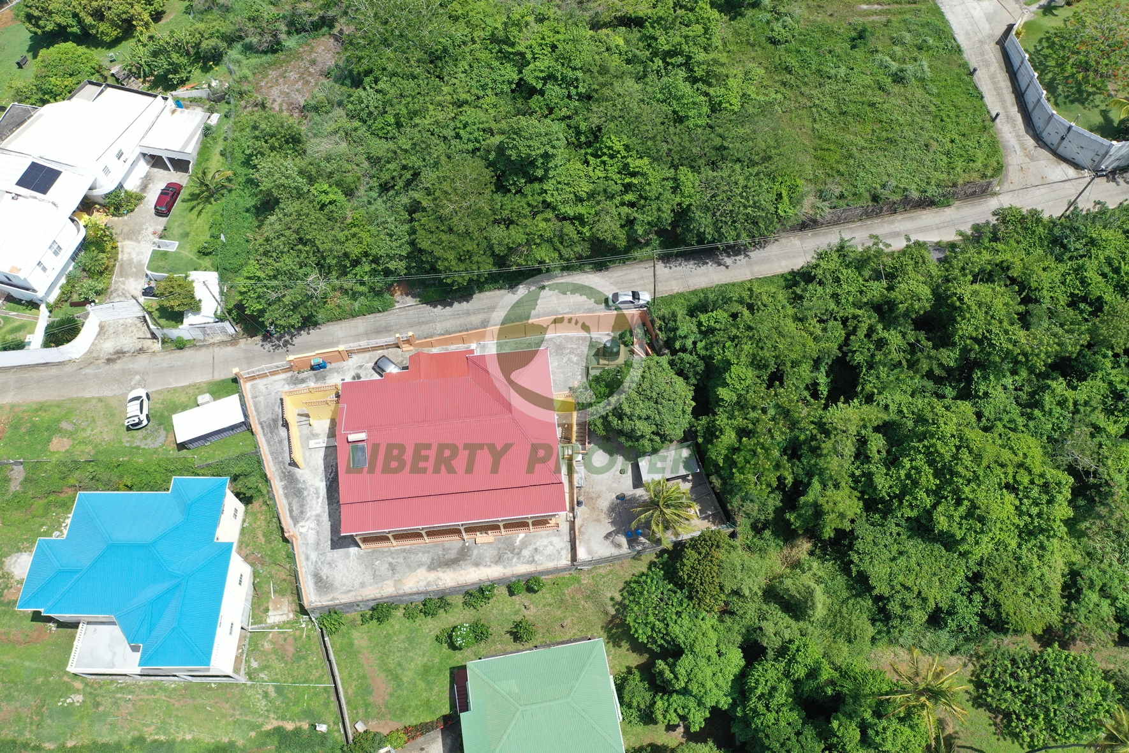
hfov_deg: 65.5
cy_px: 376
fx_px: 878
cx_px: 564
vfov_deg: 46.4
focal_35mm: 28
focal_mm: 10.26
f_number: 3.2
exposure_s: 1/40
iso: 100
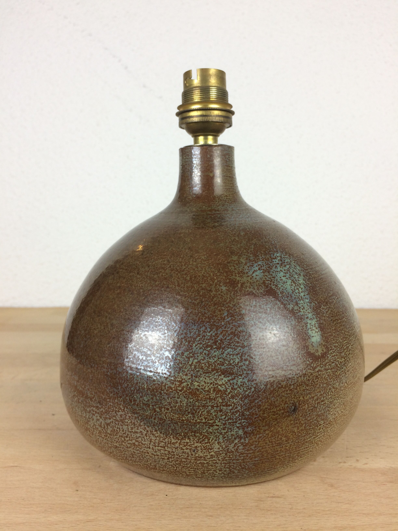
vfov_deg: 61.7
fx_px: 445
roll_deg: +1.2
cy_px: 266
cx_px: 199
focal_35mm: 29
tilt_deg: -5.7
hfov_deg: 48.2
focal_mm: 4.15
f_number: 2.2
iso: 32
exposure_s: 1/50
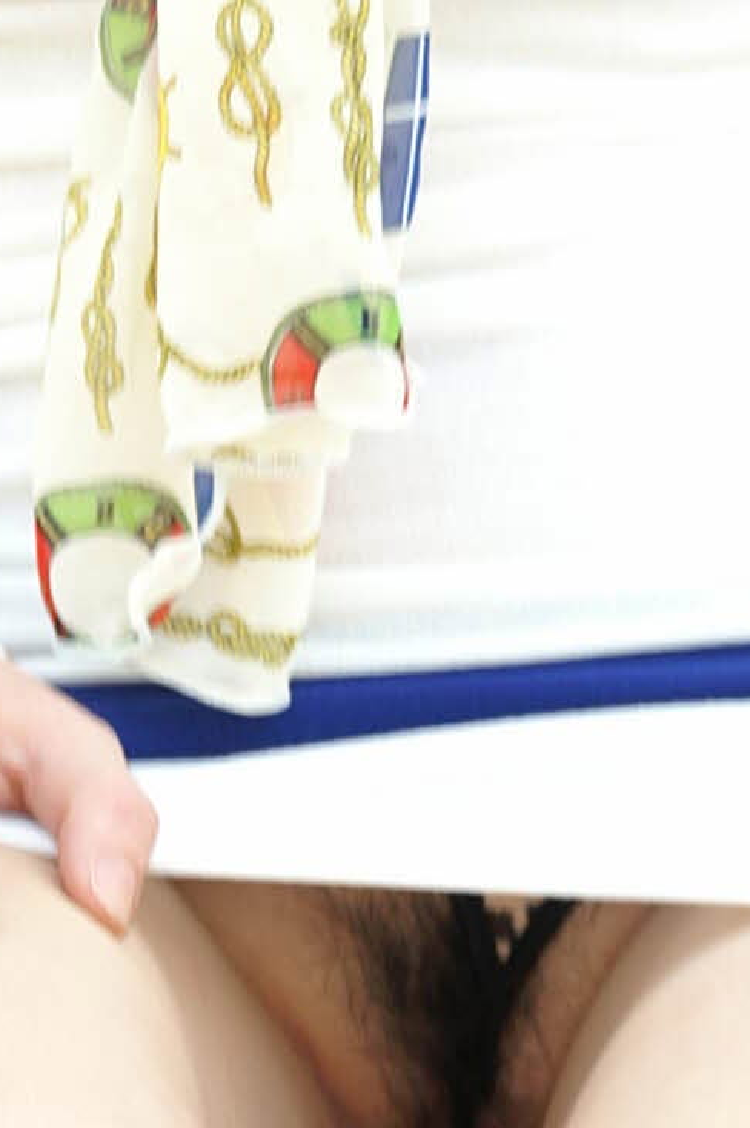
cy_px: -2
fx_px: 15403
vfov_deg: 4.2
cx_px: 432
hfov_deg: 2.8
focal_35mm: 492
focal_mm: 80
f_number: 4.5
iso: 100
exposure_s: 1/100
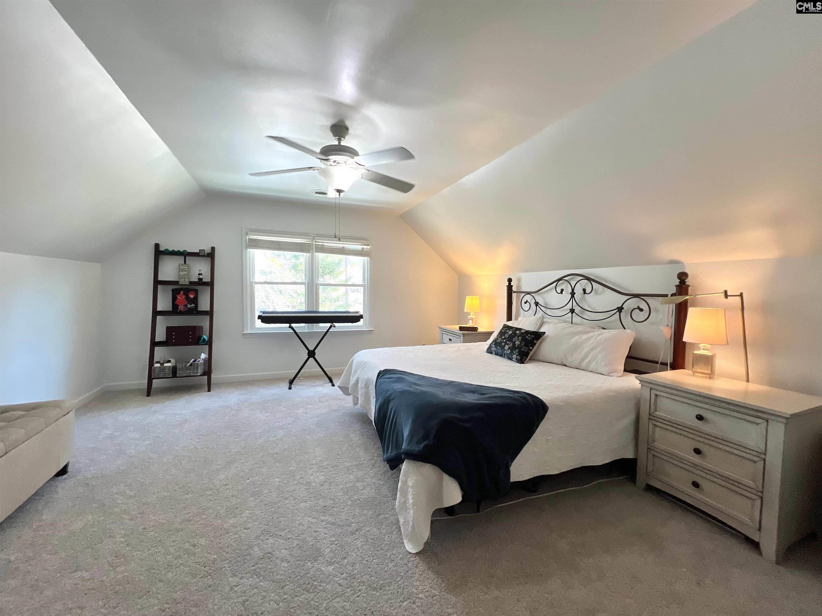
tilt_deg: -5.2
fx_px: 309
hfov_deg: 106.2
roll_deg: -0.5
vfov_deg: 89.9
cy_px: 308
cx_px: 411
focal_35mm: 13
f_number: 1.8
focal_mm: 1.57
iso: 160
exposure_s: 1/120
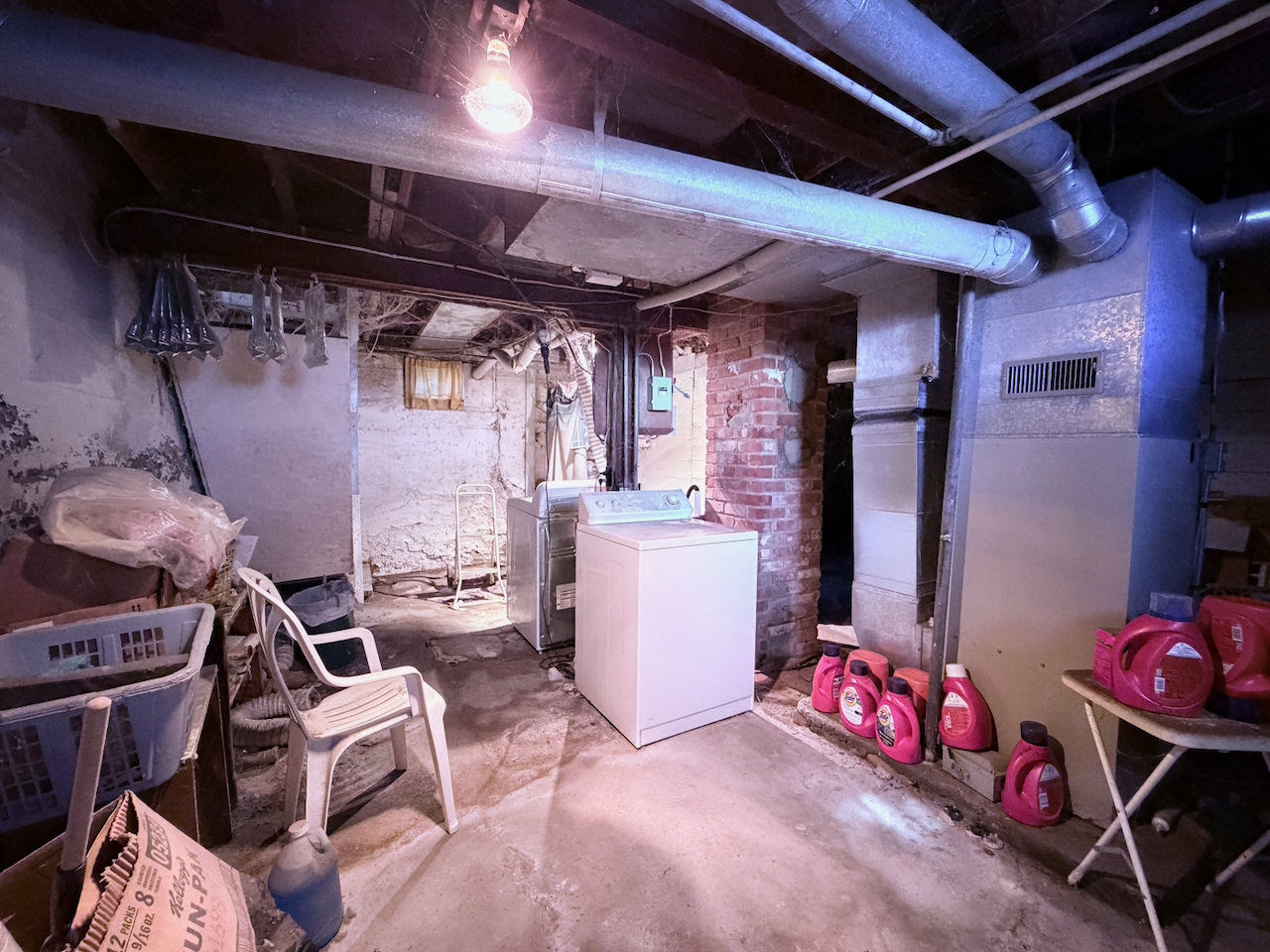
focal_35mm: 14
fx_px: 514
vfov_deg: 85.7
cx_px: 635
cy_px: 476
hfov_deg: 102.1
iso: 1000
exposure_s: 1/40
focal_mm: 2.22
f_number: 2.2
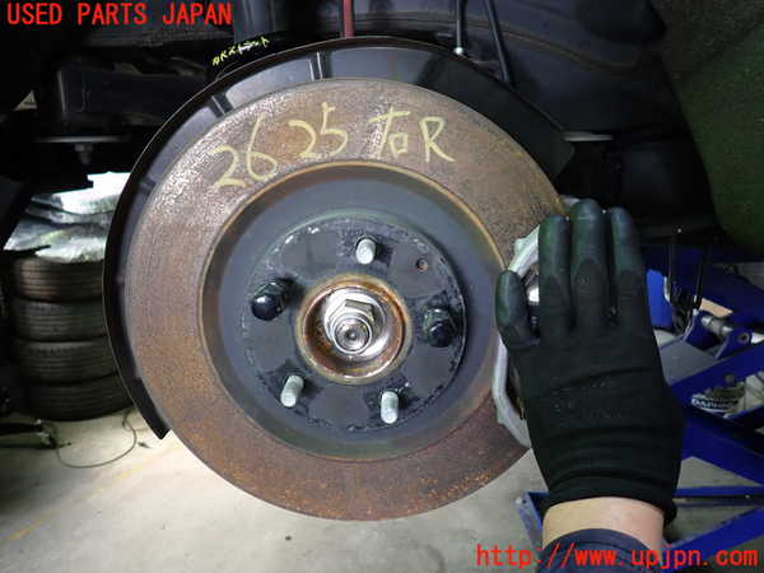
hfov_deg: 69.4
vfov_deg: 54.9
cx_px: 382
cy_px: 286
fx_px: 552
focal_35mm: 25
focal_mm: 4.5
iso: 200
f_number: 2
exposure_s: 1/40
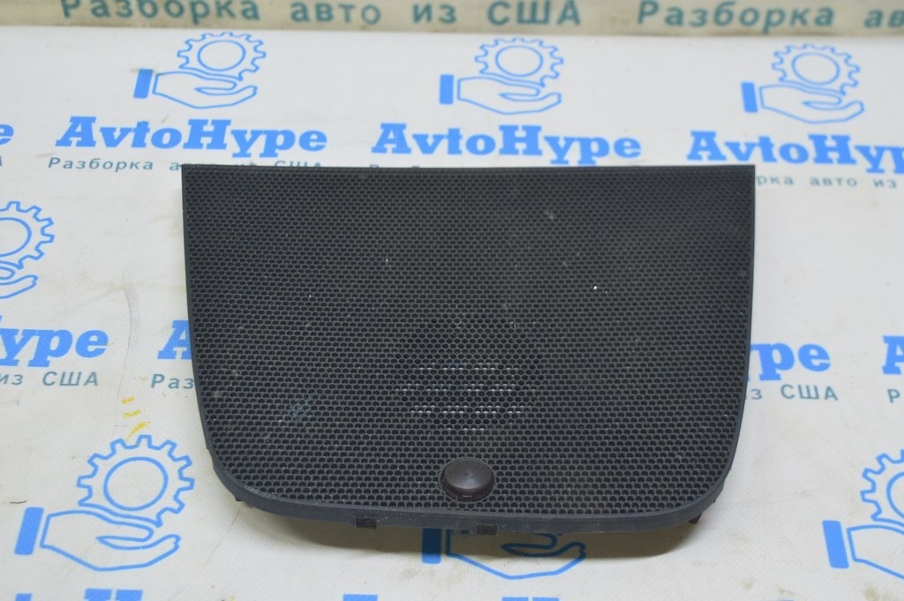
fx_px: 1280
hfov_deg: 38.9
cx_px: 452
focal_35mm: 51
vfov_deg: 26.4
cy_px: 300
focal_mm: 34
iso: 400
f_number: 5.6
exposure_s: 1/20
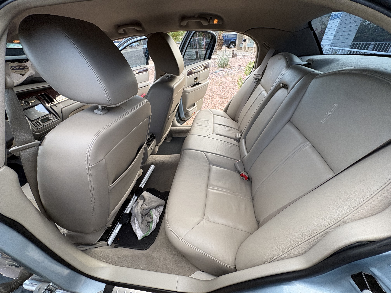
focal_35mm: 14
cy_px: 146
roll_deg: +2.8
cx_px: 196
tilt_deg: -33.5
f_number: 2.2
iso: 100
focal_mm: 2.22
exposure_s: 1/99
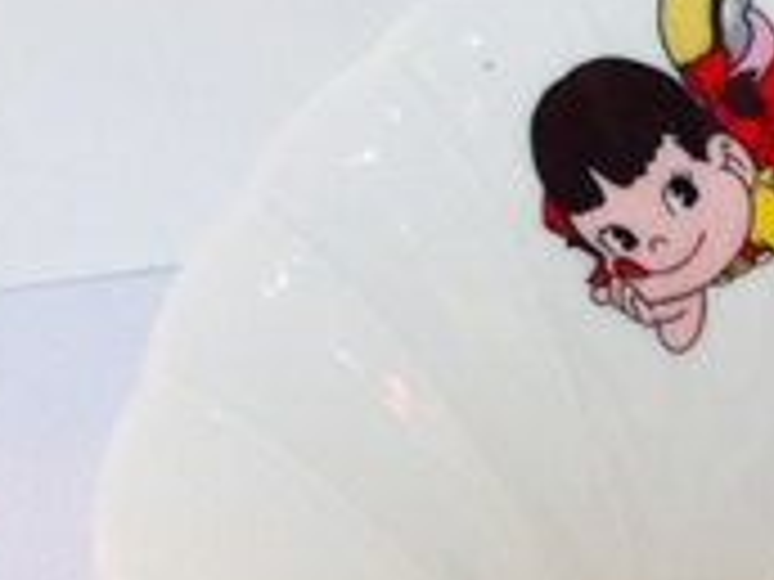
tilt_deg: -50.9
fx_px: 2415
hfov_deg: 16.0
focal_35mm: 108
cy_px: 620
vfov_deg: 13.5
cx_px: 1300
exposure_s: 1/33
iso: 100
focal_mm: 4.15
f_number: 2.2
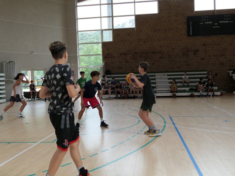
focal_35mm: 36
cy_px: 88
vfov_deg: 39.7
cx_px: 118
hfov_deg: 51.4
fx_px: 244
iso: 200
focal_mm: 12
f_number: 2.8
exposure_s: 1/250
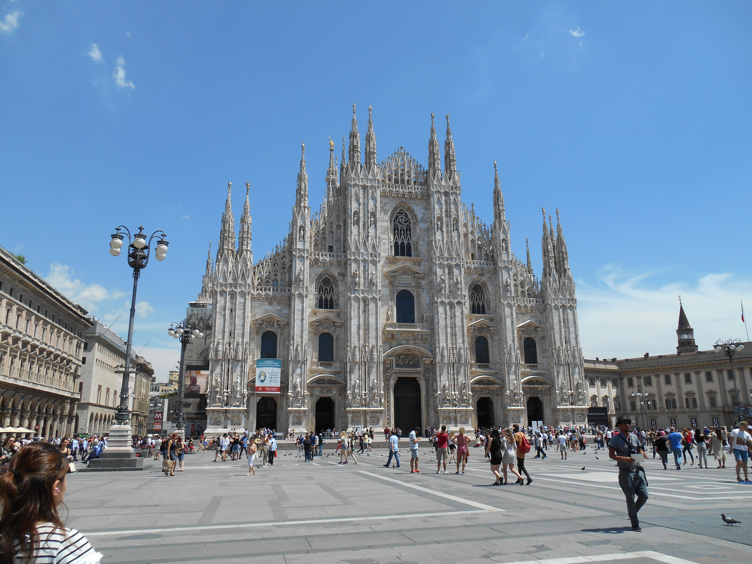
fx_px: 565
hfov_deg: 67.3
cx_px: 376
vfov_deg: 53.1
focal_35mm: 26
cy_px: 282
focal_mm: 4.7
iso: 80
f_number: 3.4
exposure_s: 1/1000
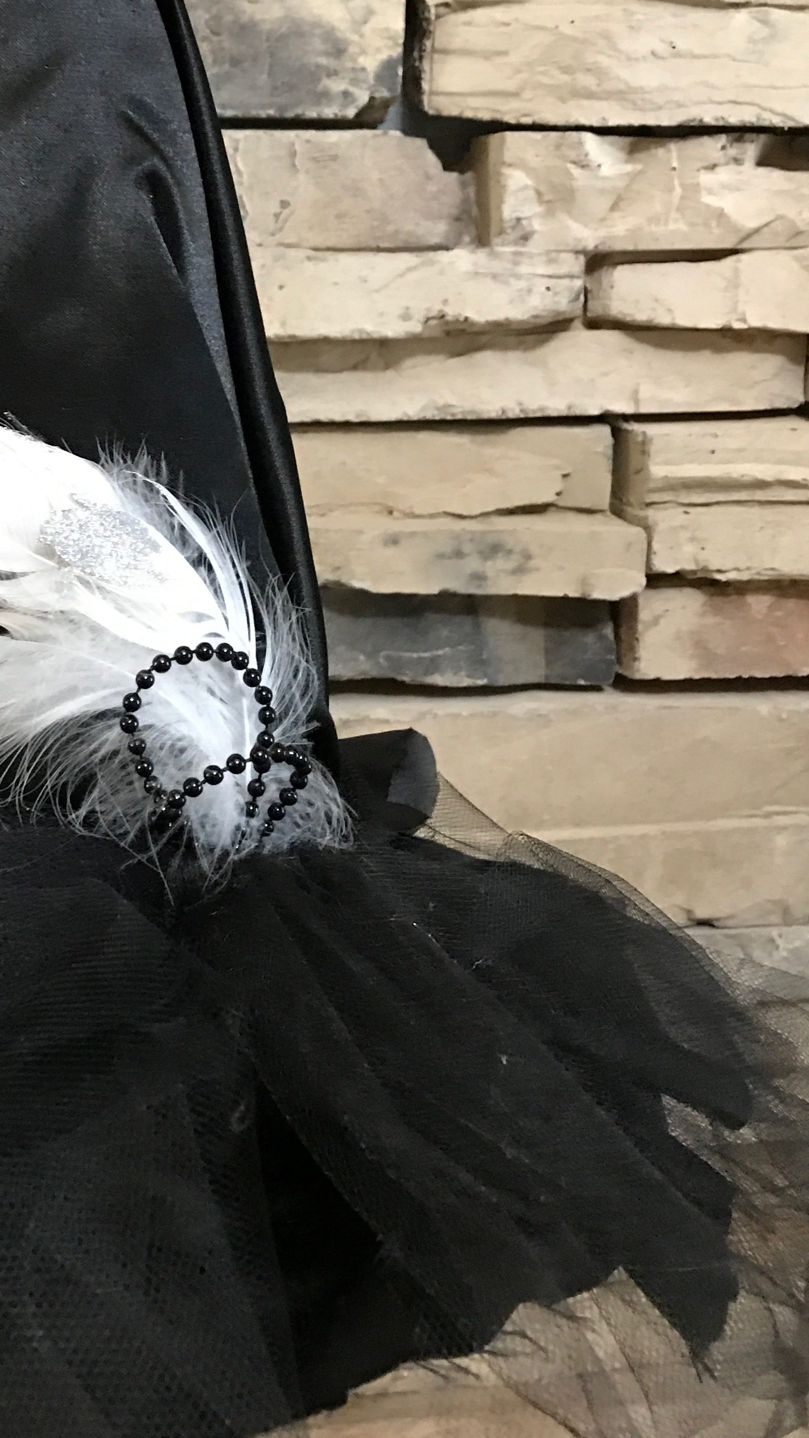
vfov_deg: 46.1
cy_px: 555
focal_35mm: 44
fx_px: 1678
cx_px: 188
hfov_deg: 26.7
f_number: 1.8
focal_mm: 3.99
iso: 80
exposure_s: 1/7
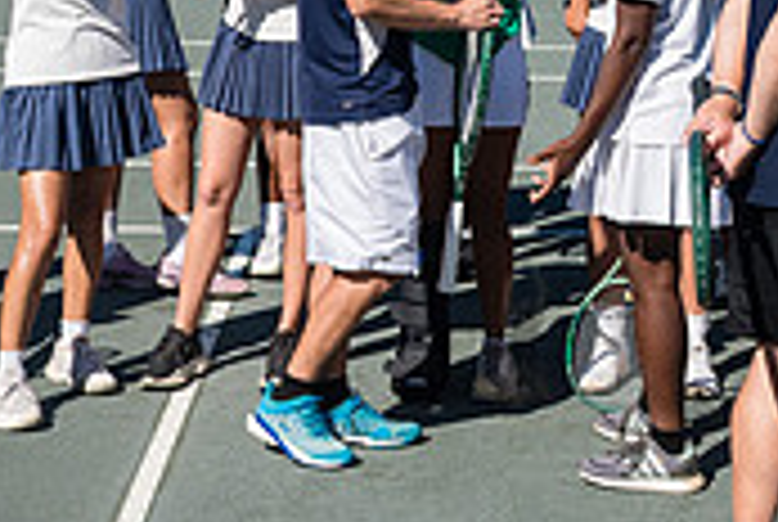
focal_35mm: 111
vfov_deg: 12.1
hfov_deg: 18.3
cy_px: -80
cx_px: 581
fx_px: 2403
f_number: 4
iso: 200
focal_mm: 29
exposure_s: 1/2000
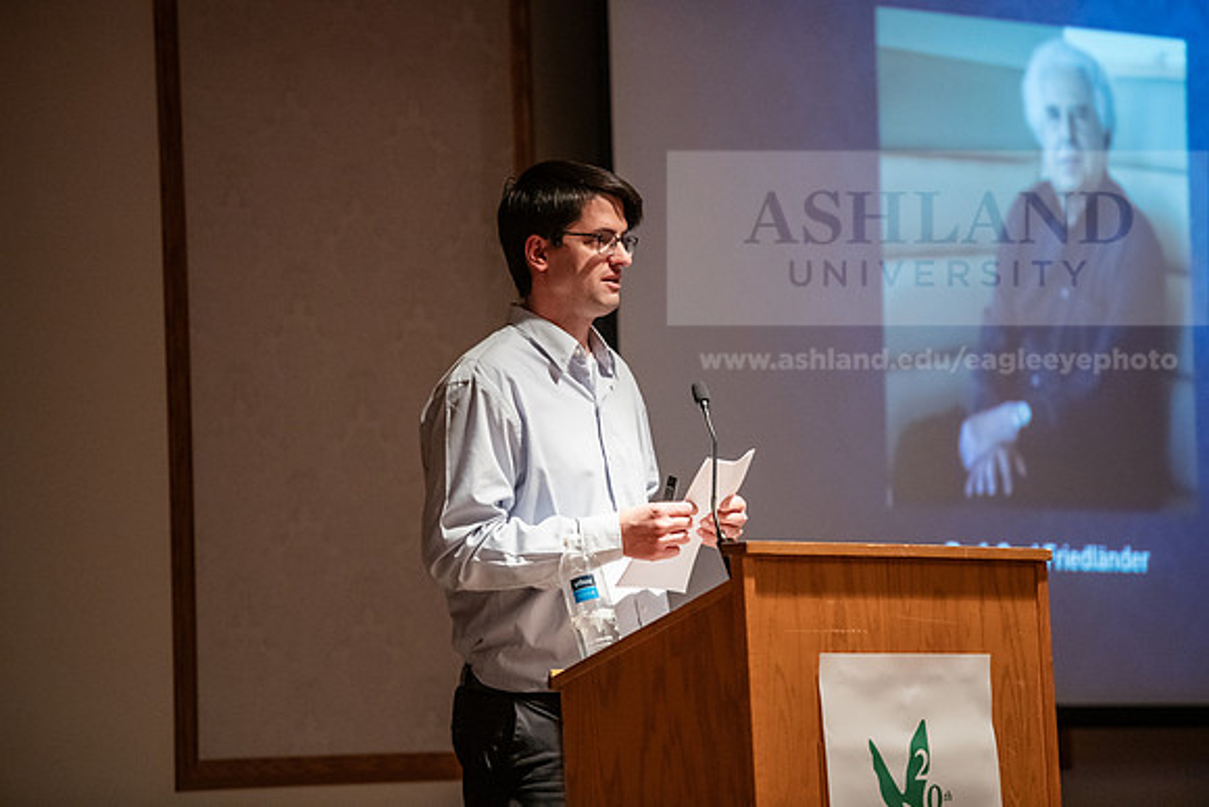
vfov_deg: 7.6
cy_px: 404
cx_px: 604
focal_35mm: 180
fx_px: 6046
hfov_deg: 11.4
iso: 4000
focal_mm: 180
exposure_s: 1/200
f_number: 3.2
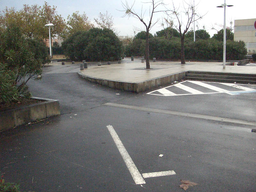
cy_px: 96
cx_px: 128
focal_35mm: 35
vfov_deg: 40.7
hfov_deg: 52.6
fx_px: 259
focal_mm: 5.8
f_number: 4.3
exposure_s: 1/1600
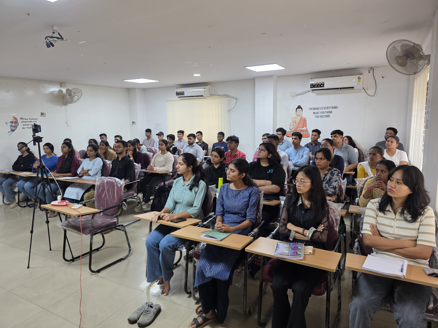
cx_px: 219
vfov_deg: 58.9
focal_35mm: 23
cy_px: 164
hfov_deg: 73.9
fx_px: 291
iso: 160
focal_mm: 6.3
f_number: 1.7
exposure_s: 1/100
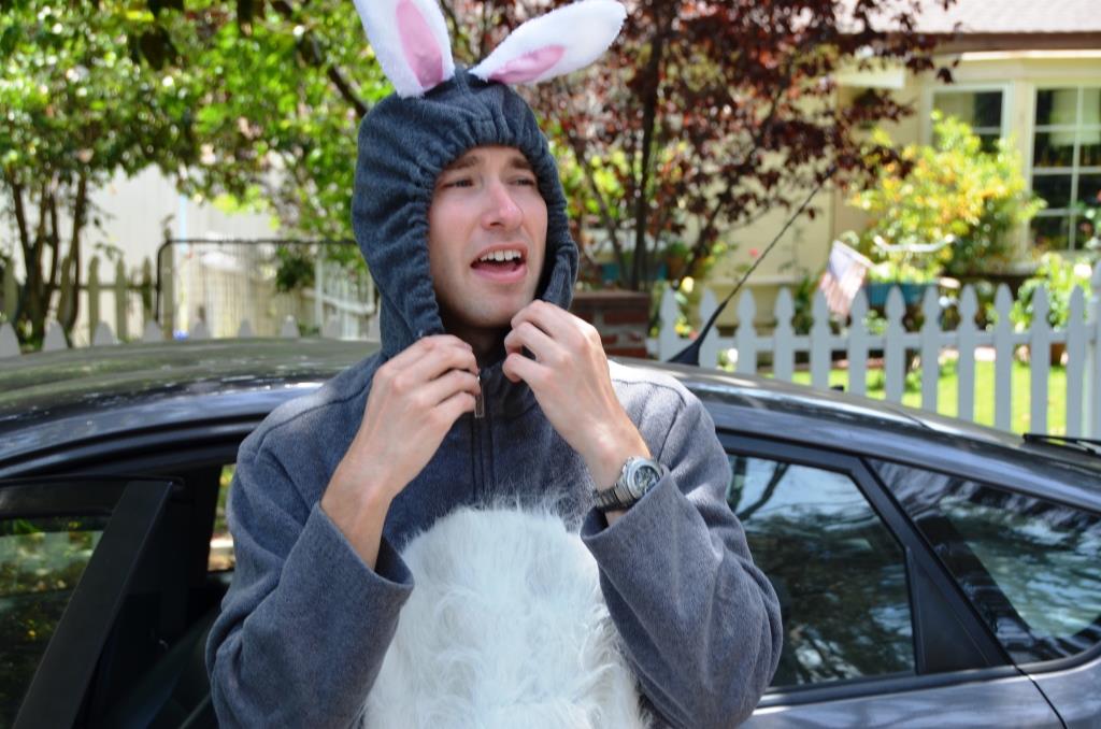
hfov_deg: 29.3
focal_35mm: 69
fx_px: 2106
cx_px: 550
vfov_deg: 19.6
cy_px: 364
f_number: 6.3
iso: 200
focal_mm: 46
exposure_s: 1/160
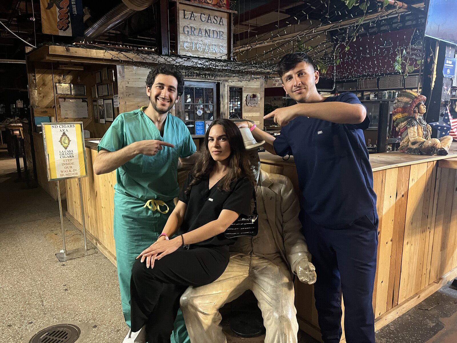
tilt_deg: -11.2
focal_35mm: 26
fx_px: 343
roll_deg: -0.2
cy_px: 172
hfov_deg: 67.3
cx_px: 228
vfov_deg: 53.1
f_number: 1.6
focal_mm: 5.1
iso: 640
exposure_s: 1/30
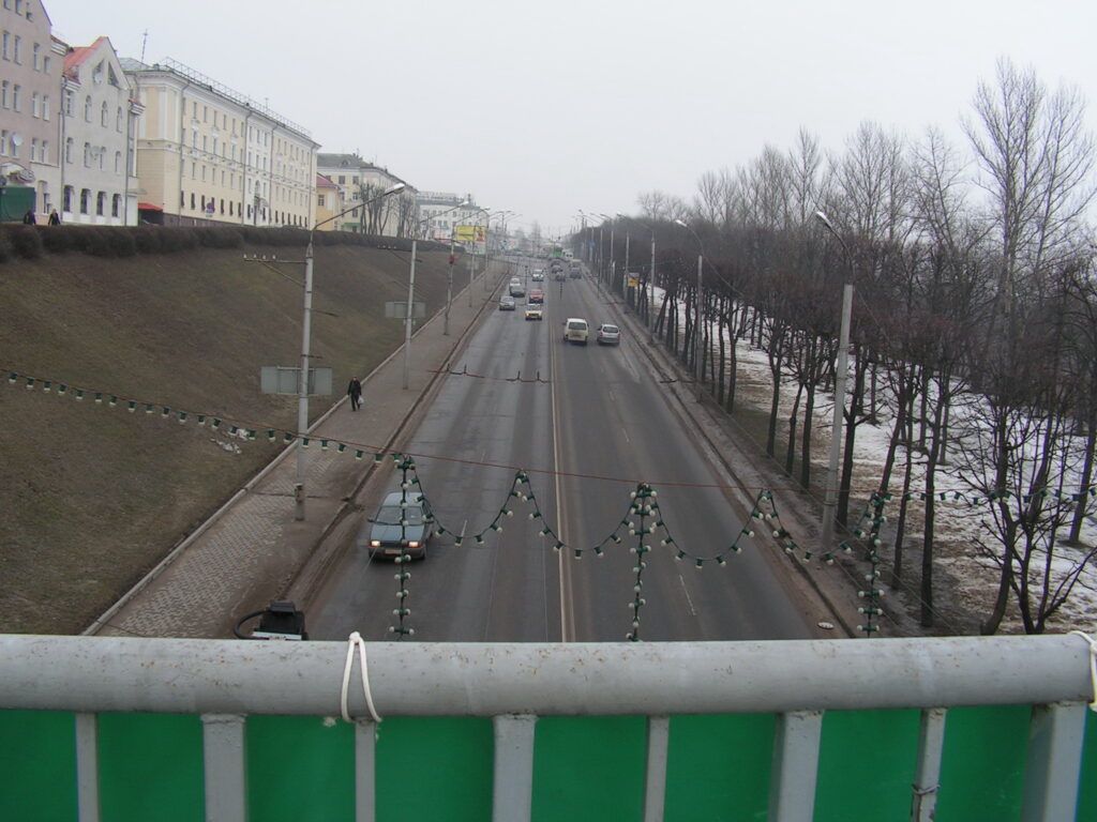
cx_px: 548
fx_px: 1141
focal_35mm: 36
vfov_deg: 39.7
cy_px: 411
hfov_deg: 51.4
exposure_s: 1/250
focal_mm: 6
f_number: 4.8
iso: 64
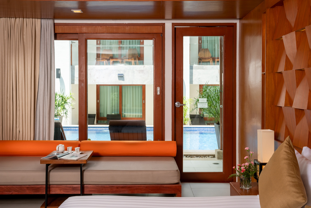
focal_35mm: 38
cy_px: 104
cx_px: 156
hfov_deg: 50.7
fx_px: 328
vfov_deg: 35.1
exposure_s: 1/60
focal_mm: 38
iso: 200
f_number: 8
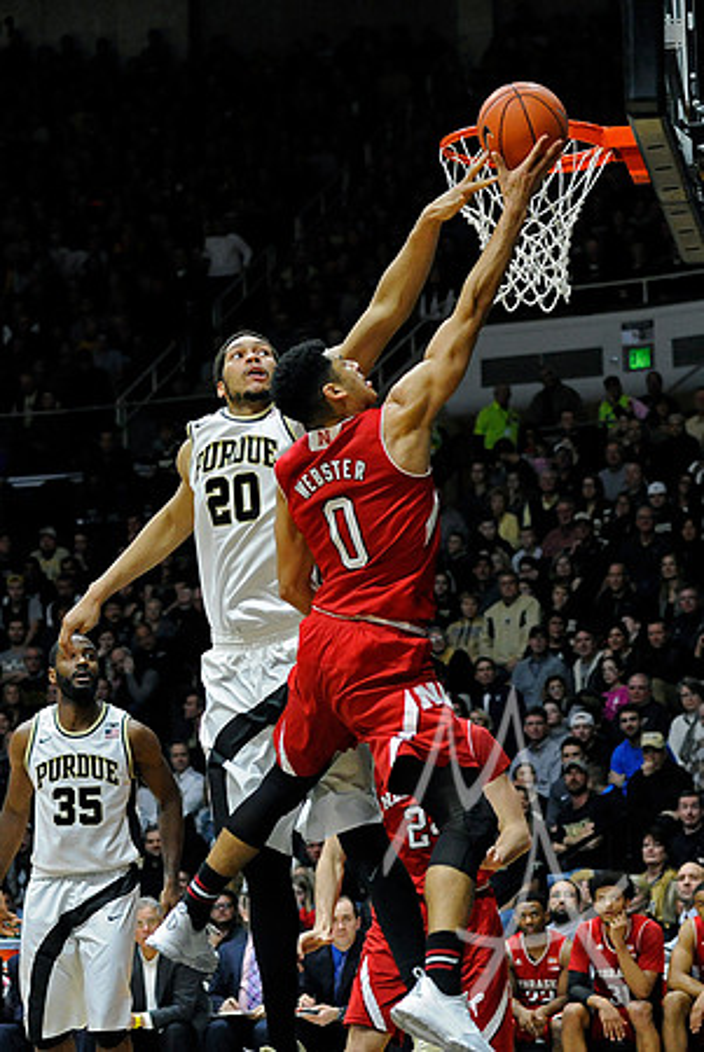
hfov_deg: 19.5
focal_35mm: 70
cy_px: 526
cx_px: 352
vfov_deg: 28.8
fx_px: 2048
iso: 4000
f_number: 3.5
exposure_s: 1/1000
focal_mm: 70
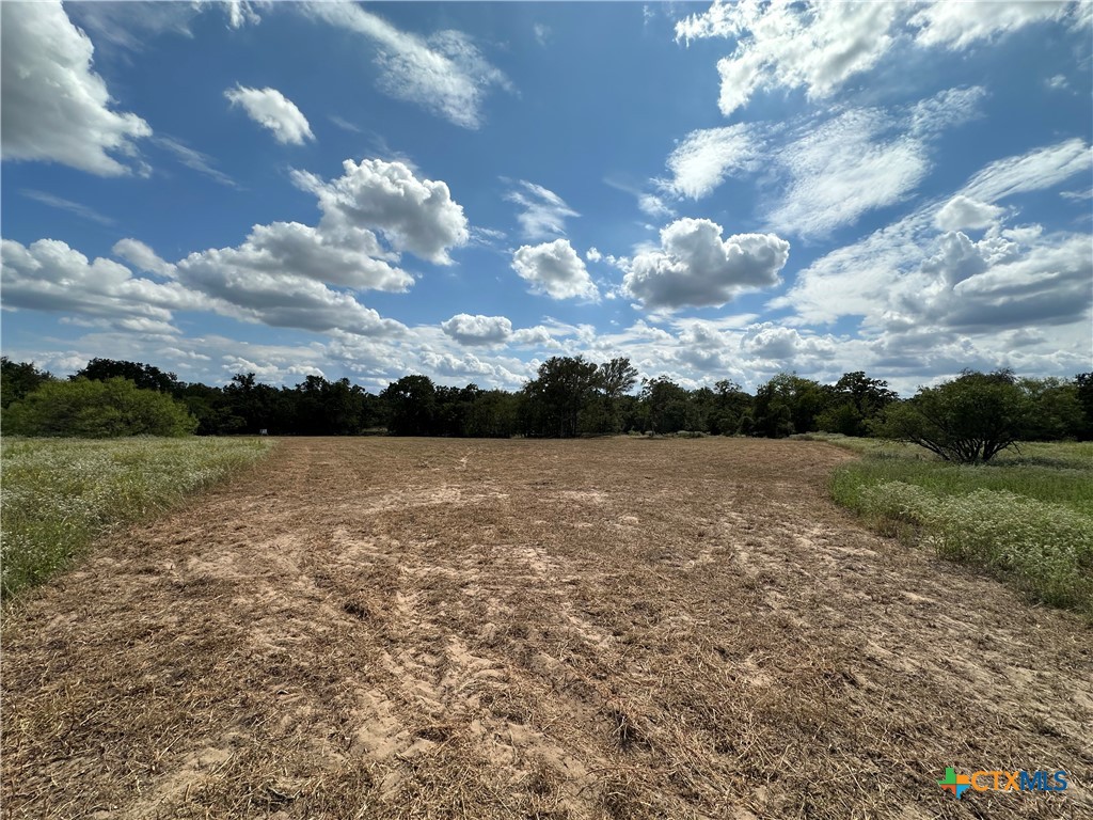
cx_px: 546
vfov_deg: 85.7
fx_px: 442
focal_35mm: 14
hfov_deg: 102.1
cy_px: 410
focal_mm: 2.22
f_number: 2.2
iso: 50
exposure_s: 1/5051
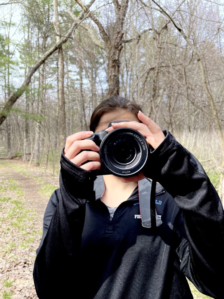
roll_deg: -1.4
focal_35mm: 26
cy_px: 150
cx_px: 112
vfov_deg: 67.3
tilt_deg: +2.4
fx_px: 224
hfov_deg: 53.1
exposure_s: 1/438
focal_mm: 4.2
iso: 50
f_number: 1.6
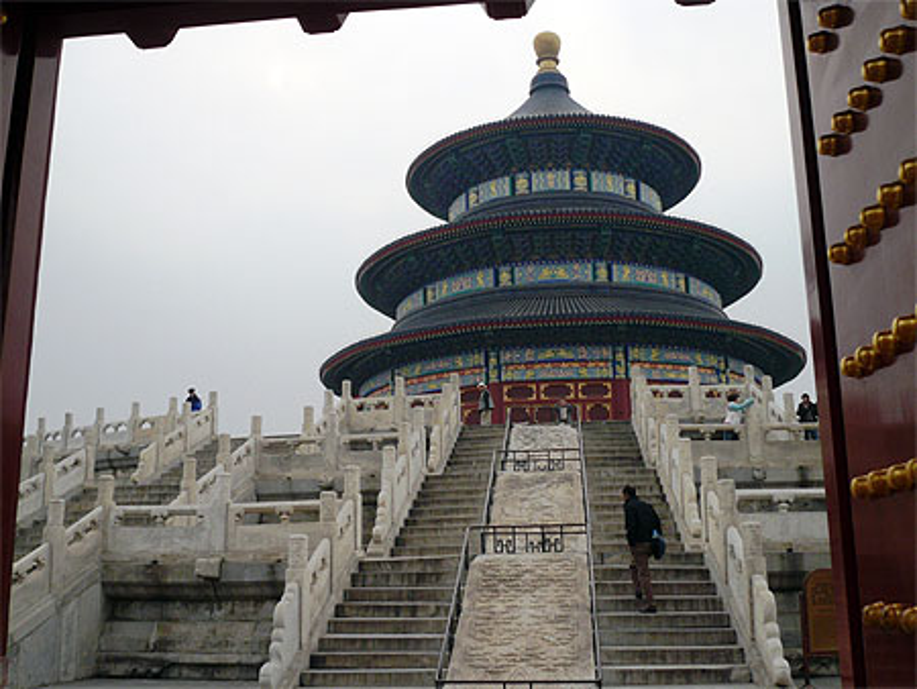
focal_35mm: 37
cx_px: 458
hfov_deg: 50.1
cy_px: 344
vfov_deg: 38.7
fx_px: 981
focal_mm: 6.1
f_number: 3.1
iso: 100
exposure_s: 1/640
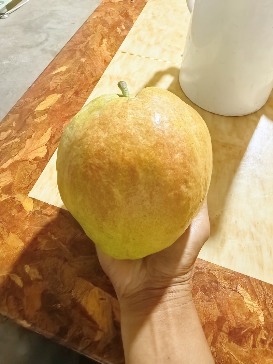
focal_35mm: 27
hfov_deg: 51.3
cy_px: 182
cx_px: 136
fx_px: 284
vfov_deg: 65.3
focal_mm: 1.95
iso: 800
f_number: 2.2
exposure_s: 1/25
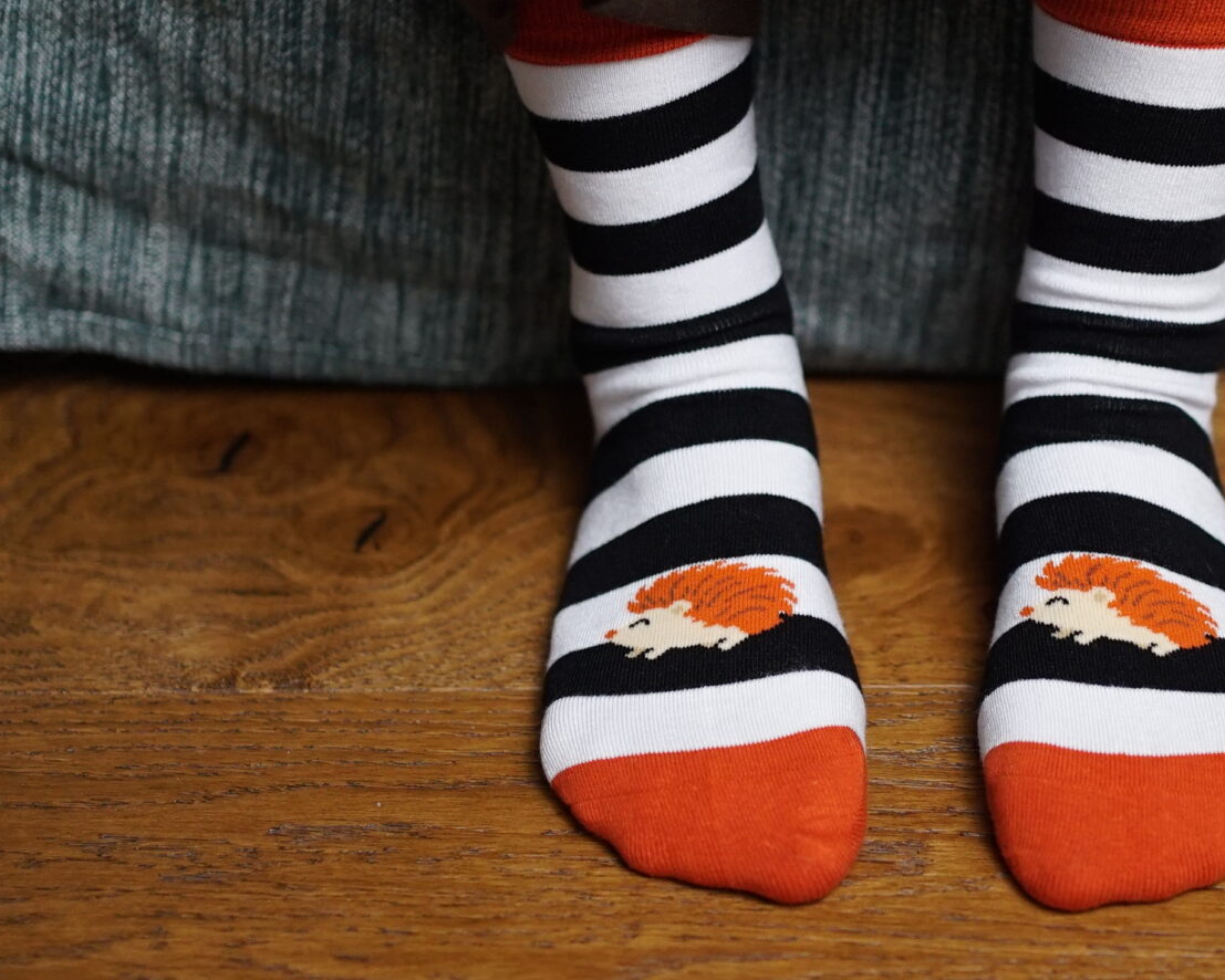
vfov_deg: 20.2
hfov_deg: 24.9
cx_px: 823
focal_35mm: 76
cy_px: 404
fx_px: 2756
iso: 1600
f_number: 2
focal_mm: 35
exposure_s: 1/160
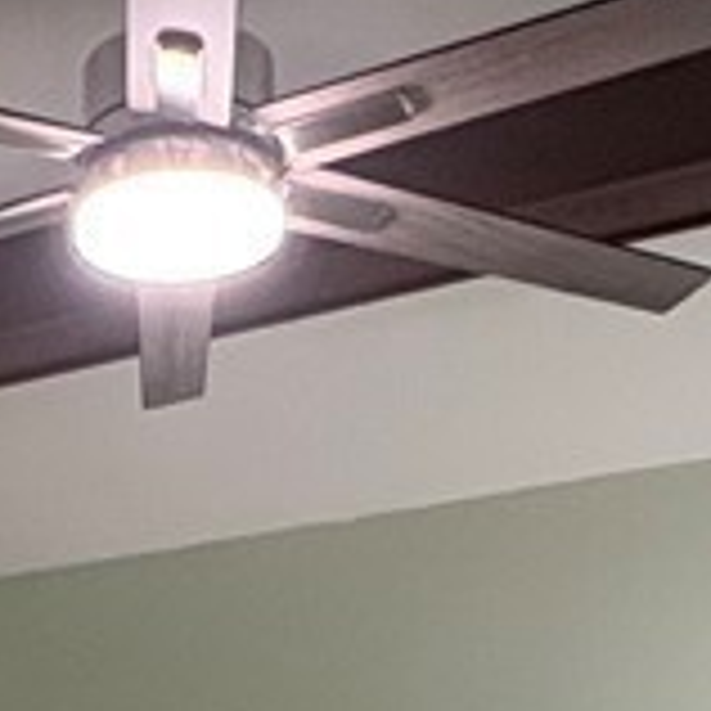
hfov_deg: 21.2
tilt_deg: -4.2
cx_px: 68
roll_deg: +1.4
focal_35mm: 80
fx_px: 1859
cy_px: 1202
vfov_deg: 18.1
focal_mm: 2.22
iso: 320
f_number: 2.2
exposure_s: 1/60
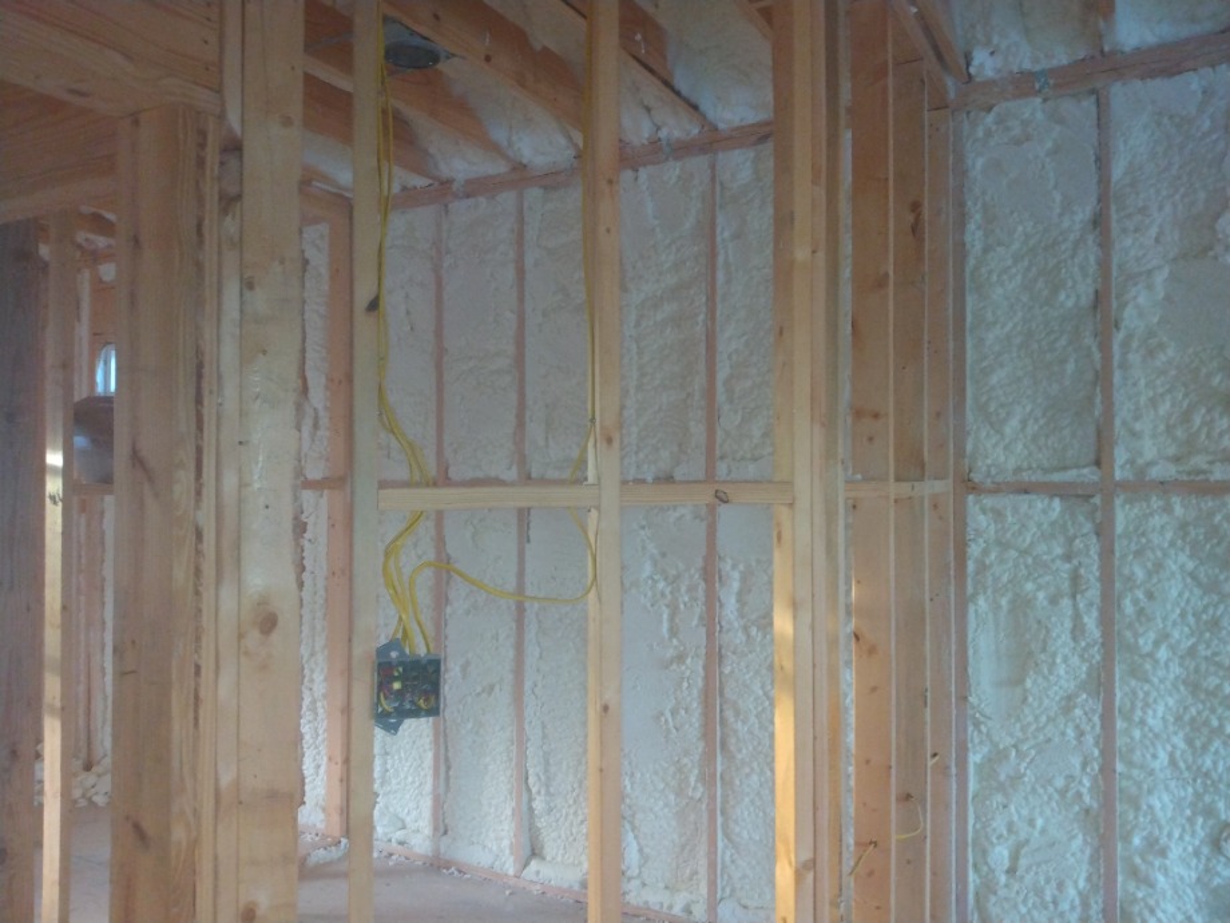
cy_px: 462
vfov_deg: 66.0
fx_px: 711
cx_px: 615
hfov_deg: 81.7
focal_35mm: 20
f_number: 2
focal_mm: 3.54
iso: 466
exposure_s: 1/30
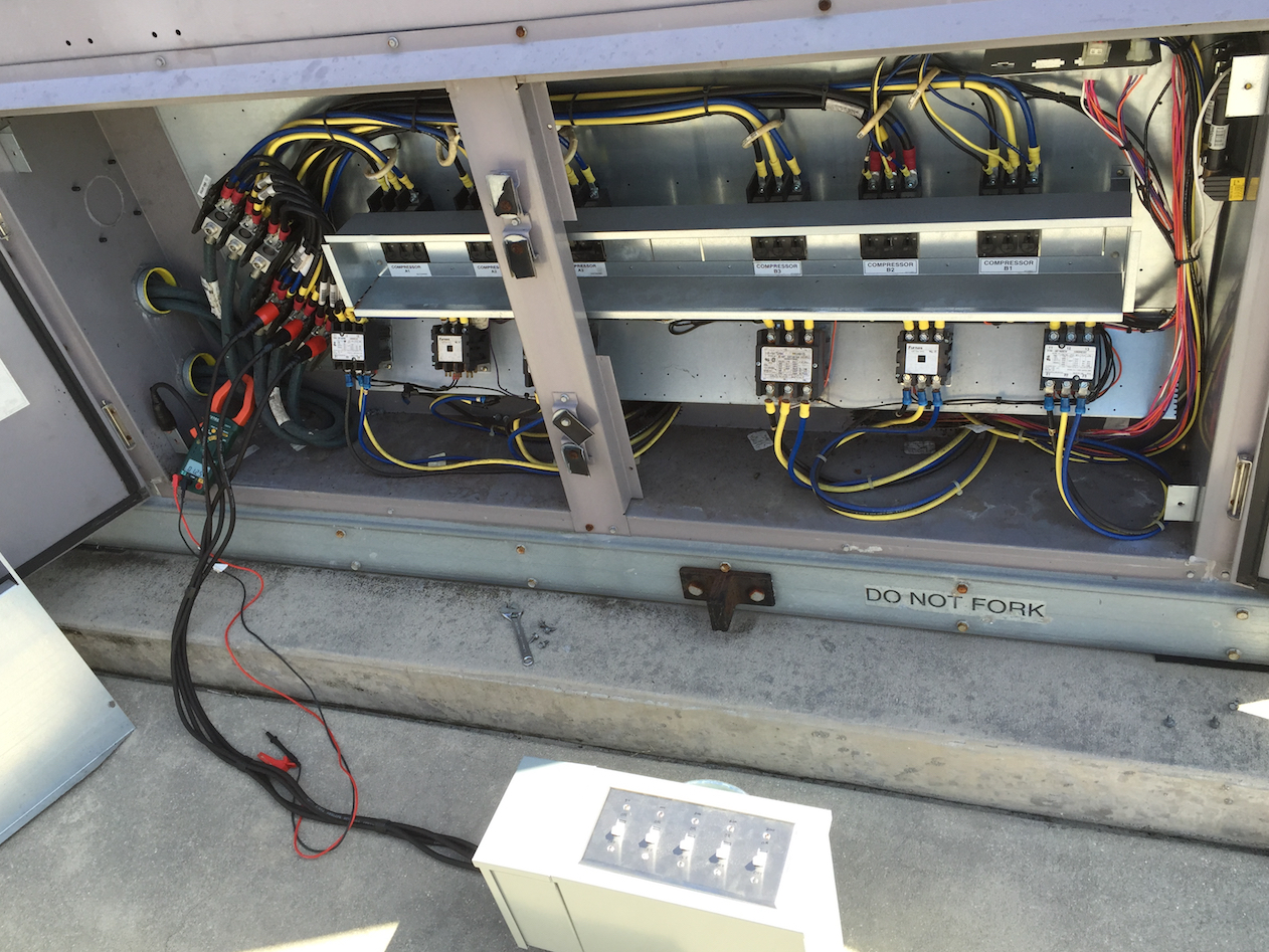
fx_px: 1100
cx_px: 629
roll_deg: +11.7
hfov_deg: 60.0
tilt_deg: -37.1
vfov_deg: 46.8
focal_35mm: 30
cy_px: 465
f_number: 2.2
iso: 32
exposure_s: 1/412
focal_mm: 4.15
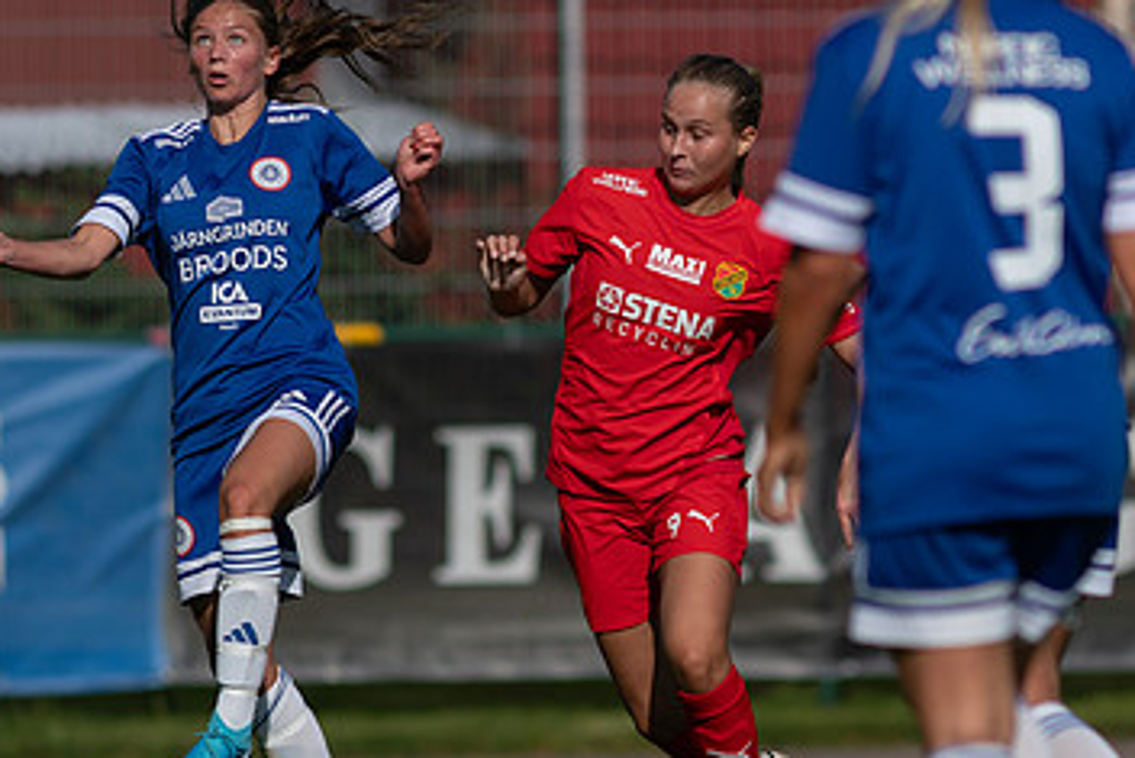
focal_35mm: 741
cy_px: 360
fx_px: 23370
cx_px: 613
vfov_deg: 1.9
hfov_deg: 2.8
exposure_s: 1/3200
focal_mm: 300
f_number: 3.2
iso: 100
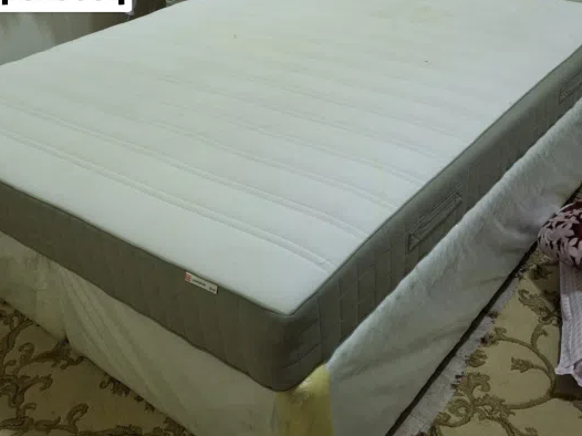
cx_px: 299
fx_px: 471
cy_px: 172
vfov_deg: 49.4
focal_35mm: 28
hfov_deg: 63.5
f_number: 1.8
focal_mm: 5.54
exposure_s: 1/50
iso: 200
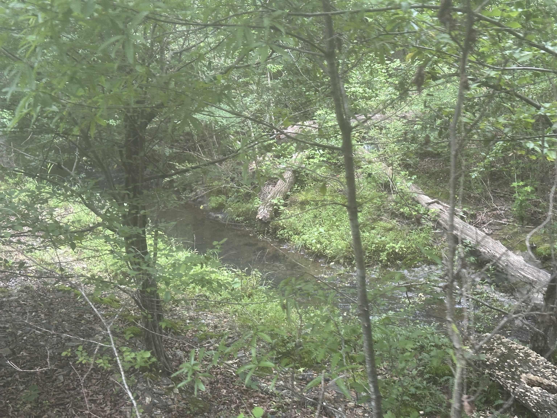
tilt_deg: -14.7
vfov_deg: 30.3
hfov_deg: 39.7
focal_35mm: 48
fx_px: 772
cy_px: 209
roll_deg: +2.0
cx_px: 278
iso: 100
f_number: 1.78
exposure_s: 1/60
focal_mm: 6.86
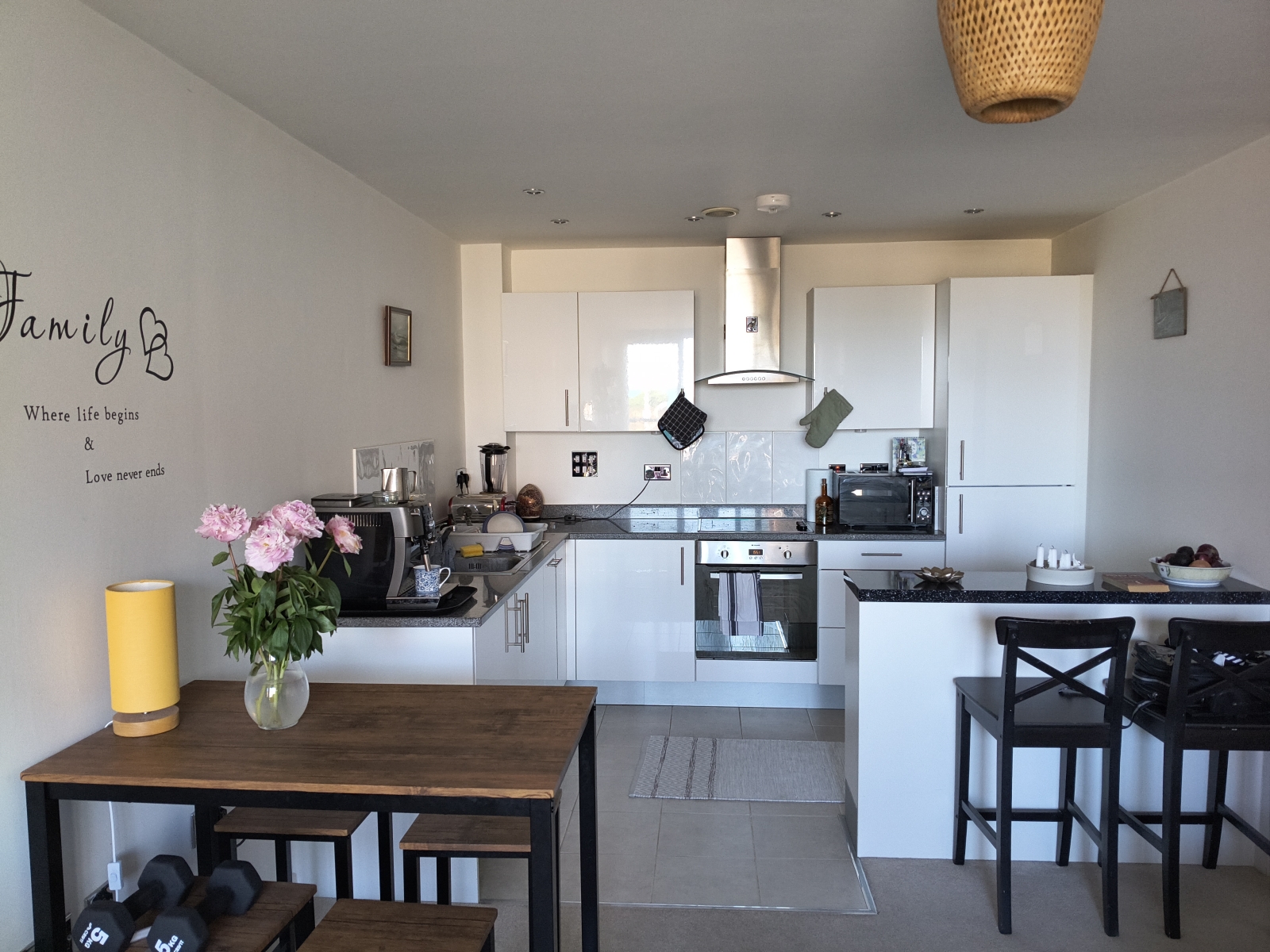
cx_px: 635
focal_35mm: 26
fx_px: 954
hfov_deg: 67.3
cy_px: 476
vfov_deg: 53.1
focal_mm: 4.81
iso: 333
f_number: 1.8
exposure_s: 1/50
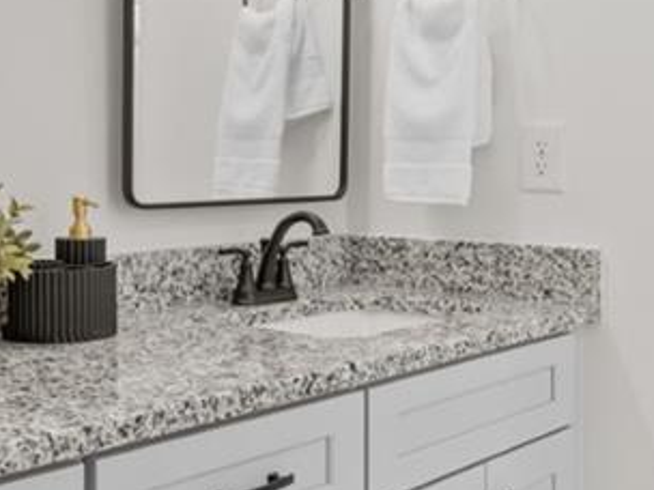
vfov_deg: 26.3
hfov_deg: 34.5
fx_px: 1045
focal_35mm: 55
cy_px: 168
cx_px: 239
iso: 320
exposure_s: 1/8
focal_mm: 17.1
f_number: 8
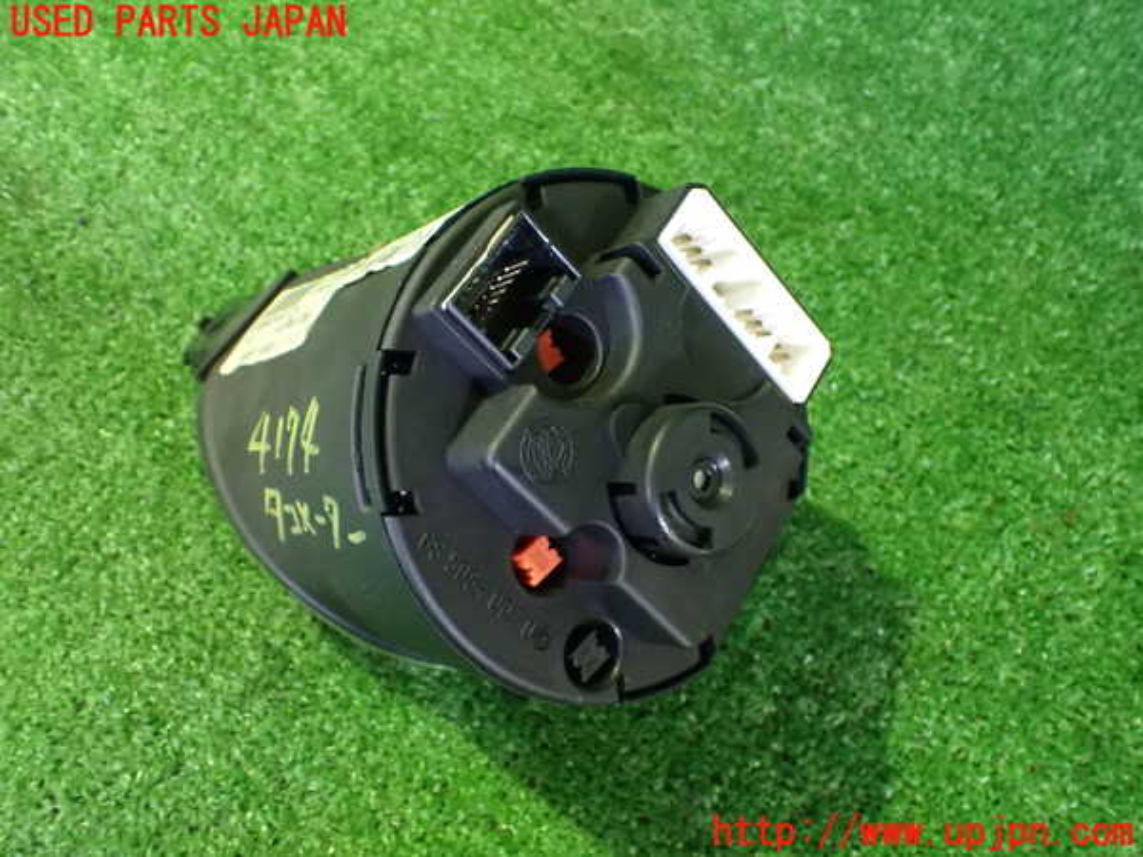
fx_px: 991
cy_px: 428
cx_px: 572
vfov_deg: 46.8
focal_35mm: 30
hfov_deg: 60.0
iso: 1600
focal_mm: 5.4
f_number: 2.3
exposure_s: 1/30
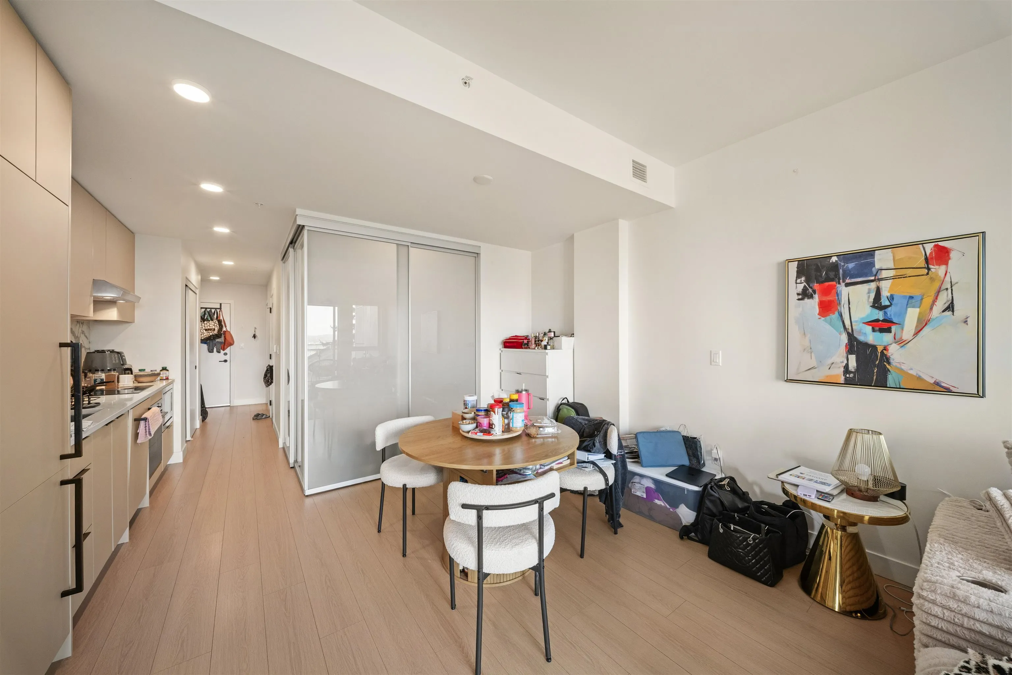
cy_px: 338
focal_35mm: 12
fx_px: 337
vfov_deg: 90.0
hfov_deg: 112.6
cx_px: 506
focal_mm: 12
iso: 400
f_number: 7.1
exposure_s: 1/20
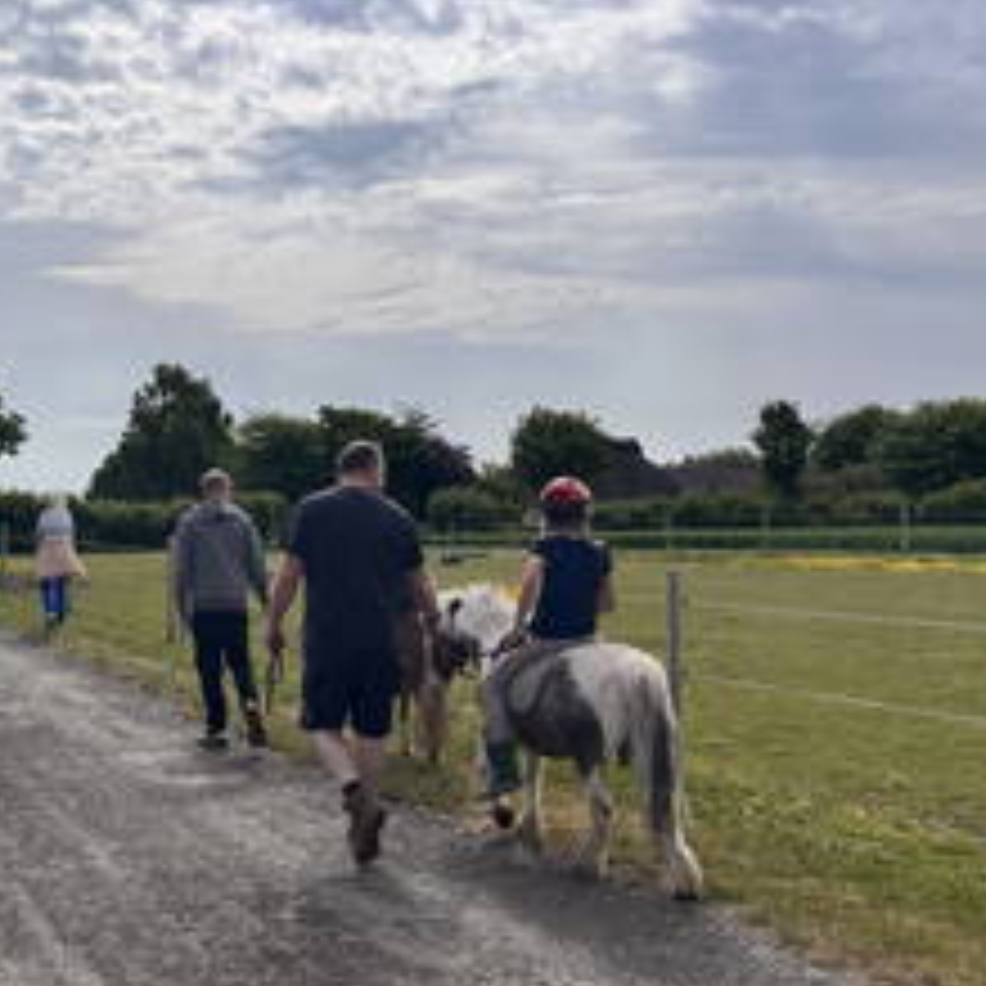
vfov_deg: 40.0
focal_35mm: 42
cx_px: 198
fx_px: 1353
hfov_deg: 38.5
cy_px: 459
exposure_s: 1/9091
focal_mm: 5.1
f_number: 1.6
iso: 50
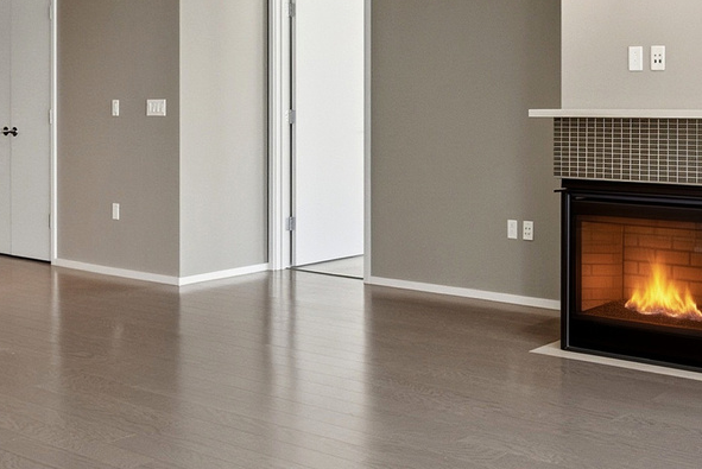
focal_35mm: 52
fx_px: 1015
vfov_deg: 25.6
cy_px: 104
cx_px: 514
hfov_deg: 37.4
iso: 500
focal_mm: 15
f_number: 7.1
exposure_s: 1/1000
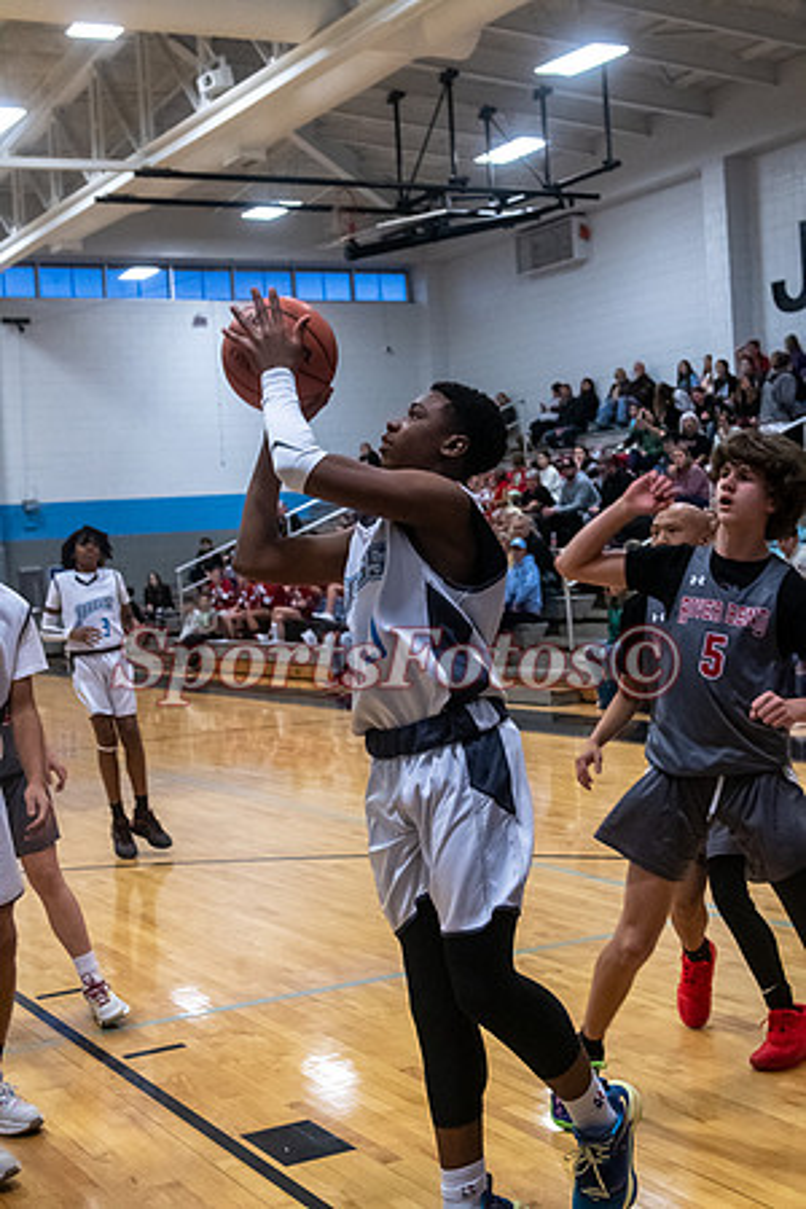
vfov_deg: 37.9
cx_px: 403
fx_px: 1763
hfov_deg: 25.8
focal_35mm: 52
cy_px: 604
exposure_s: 1/500
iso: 4000
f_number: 4
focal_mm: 35
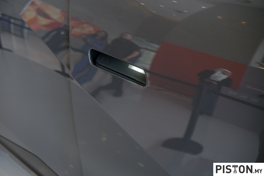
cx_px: 132
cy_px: 88
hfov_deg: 54.4
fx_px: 257
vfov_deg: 37.8
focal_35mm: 35
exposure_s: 1/160
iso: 1250
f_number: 2.8
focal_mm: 23
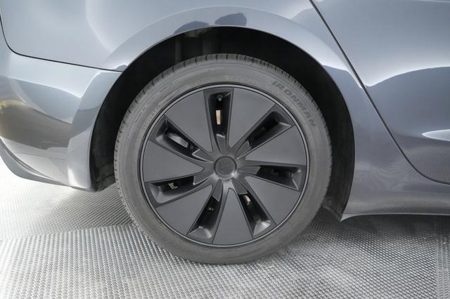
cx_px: 225
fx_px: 350
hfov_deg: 65.5
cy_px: 150
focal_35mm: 28
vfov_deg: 46.4
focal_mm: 28
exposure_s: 1/320
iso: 10000
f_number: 2.8
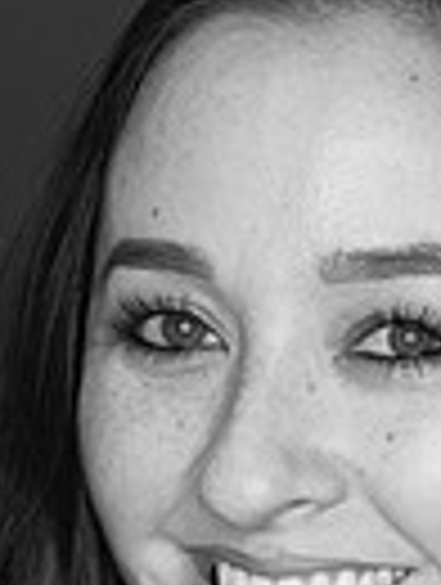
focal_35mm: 282
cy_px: 747
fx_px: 4775
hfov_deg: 5.3
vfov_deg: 6.9
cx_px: 392
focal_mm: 85
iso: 2000
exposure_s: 1/250
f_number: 3.5
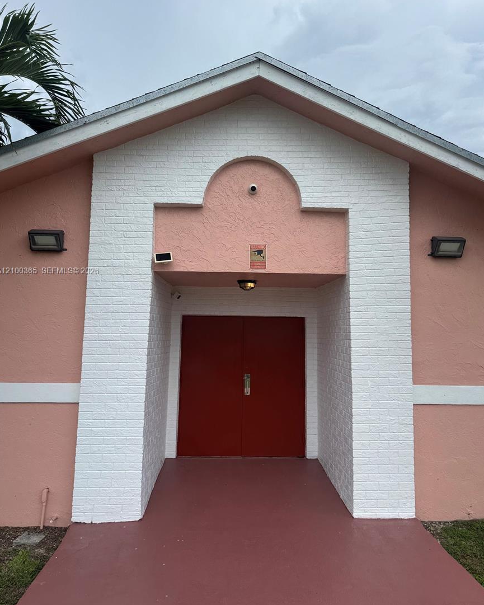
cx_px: 247
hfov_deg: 54.9
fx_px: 465
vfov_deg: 65.9
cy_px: 271
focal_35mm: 26
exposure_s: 1/1524
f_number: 1.78
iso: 80
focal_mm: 6.76
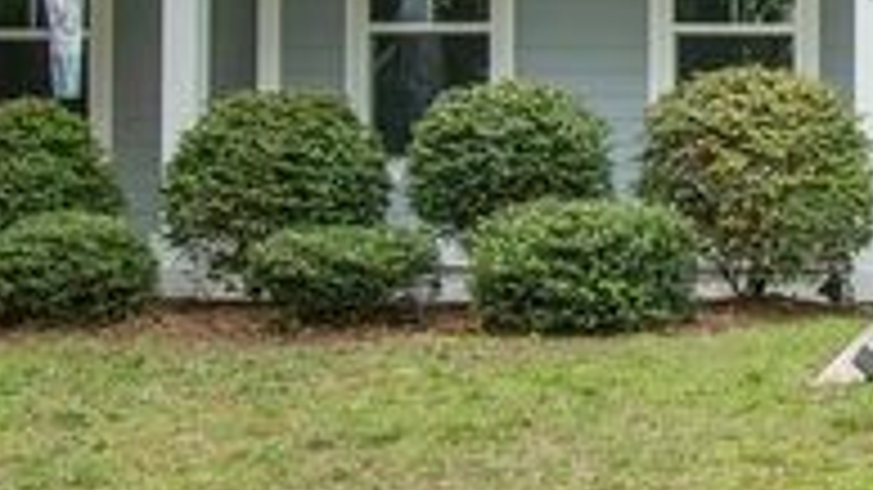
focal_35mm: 83
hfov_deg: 23.7
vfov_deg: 14.5
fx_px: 1921
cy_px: 142
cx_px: 1004
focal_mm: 10
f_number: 8
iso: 100
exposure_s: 1/30
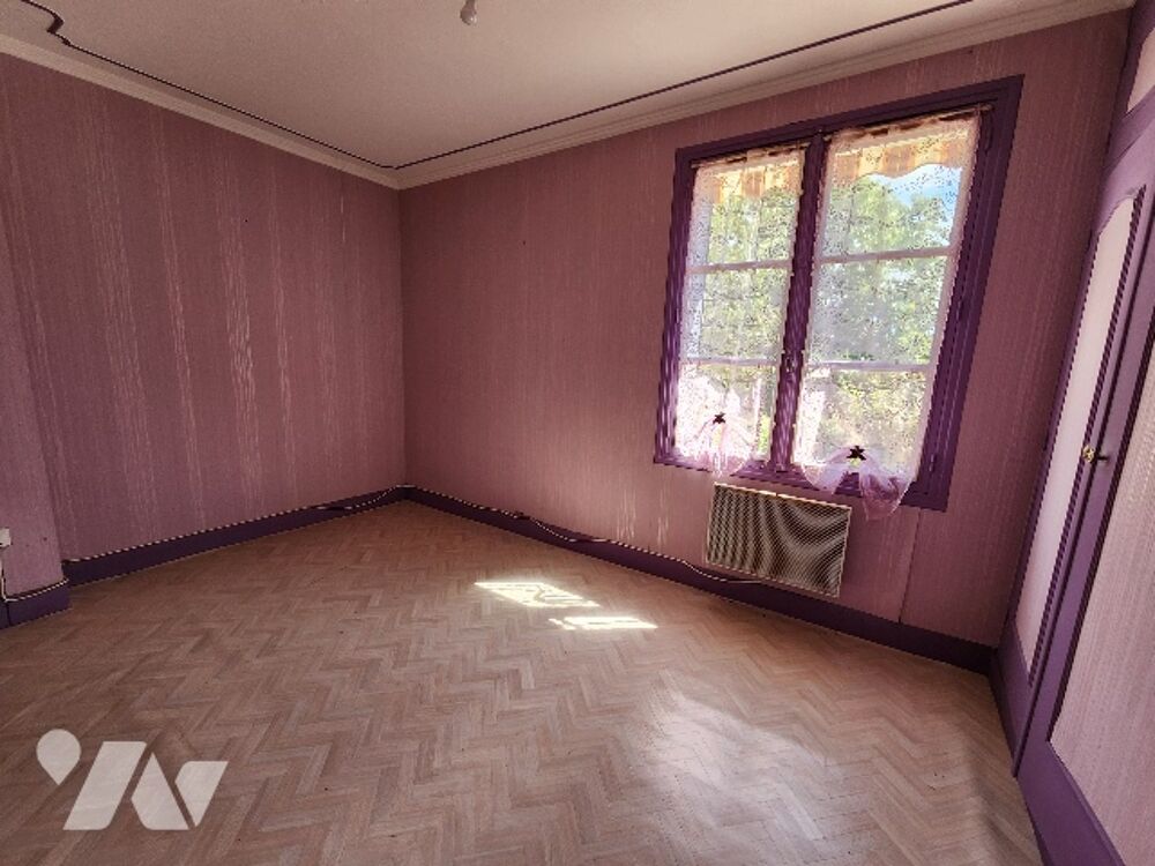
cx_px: 578
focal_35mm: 13
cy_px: 433
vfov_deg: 89.9
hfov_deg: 106.2
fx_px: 434
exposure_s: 1/60
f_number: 2.2
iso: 50
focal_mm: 2.2
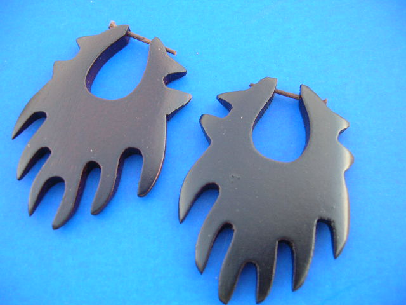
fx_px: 411
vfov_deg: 40.7
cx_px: 203
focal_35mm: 35
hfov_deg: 52.6
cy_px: 152
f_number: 2.8
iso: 50
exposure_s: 1/35
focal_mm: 5.8
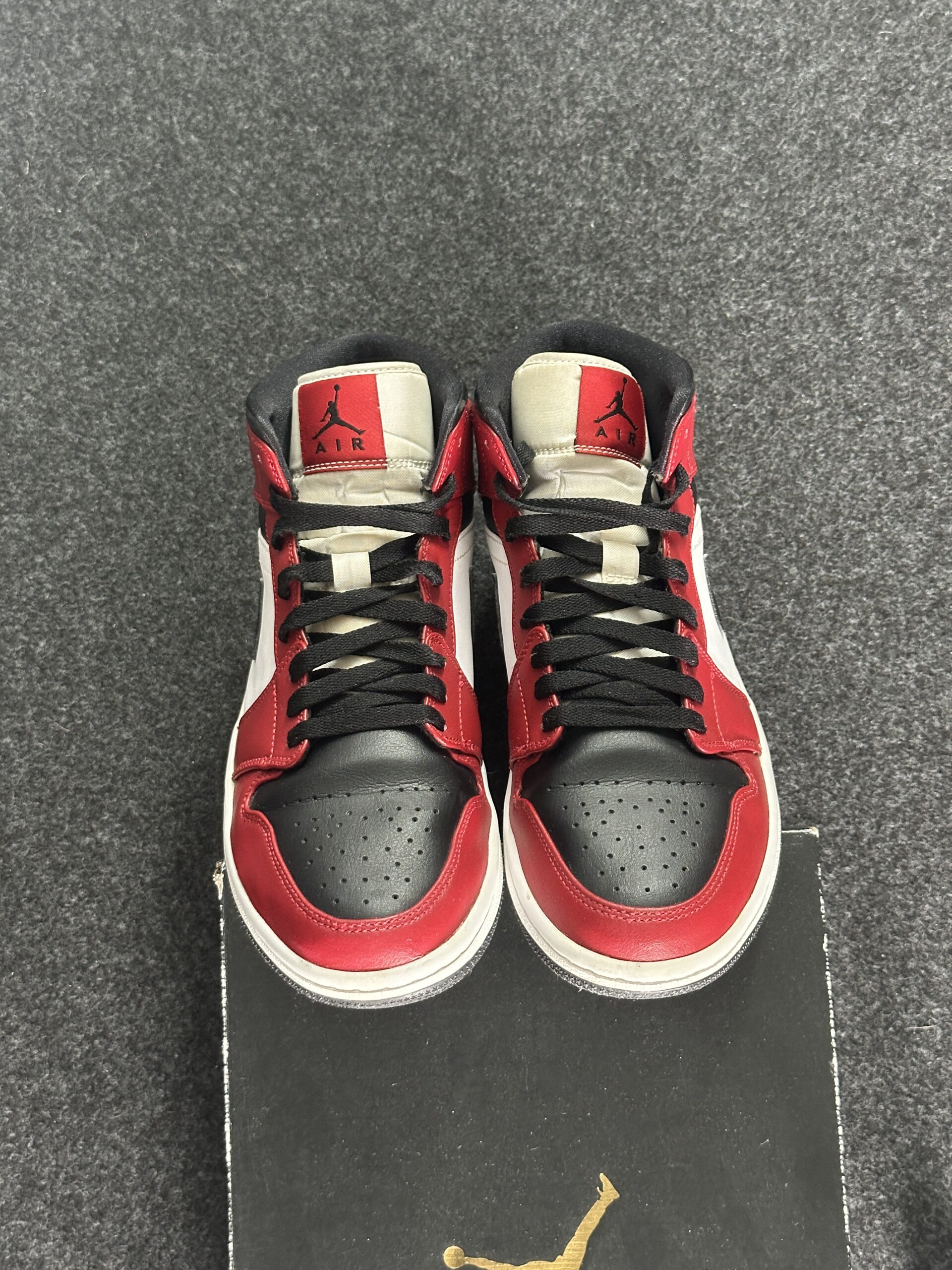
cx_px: 476
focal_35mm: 48
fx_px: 1760
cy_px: 635
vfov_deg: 39.7
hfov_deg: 30.3
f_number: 1.78
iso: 400
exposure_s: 1/33
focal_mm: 6.86
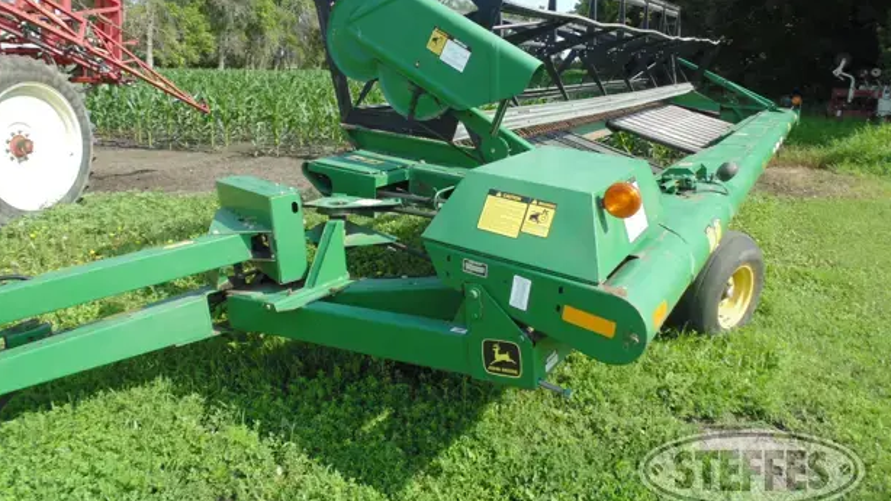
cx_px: 431
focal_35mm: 25
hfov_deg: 74.0
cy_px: 180
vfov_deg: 45.5
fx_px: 590
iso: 80
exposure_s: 1/500
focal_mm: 4
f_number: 3.1
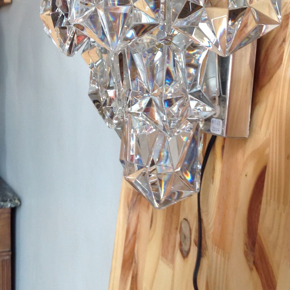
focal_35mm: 63
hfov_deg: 27.3
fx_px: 597
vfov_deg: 27.3
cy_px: 124
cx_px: 124
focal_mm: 4.28
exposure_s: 1/24
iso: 64
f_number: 2.4
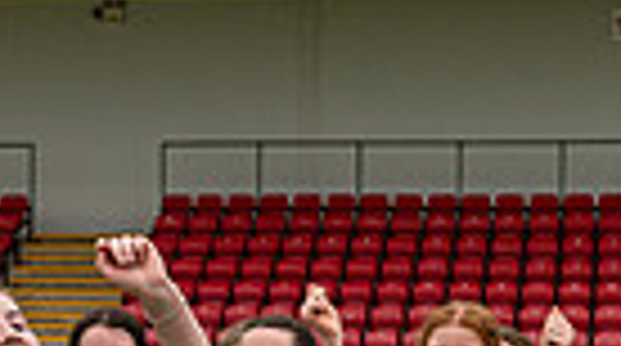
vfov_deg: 6.4
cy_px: 606
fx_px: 3040
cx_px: 22
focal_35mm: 185
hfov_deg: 11.6
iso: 180
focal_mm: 42
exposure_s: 1/250
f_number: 3.5
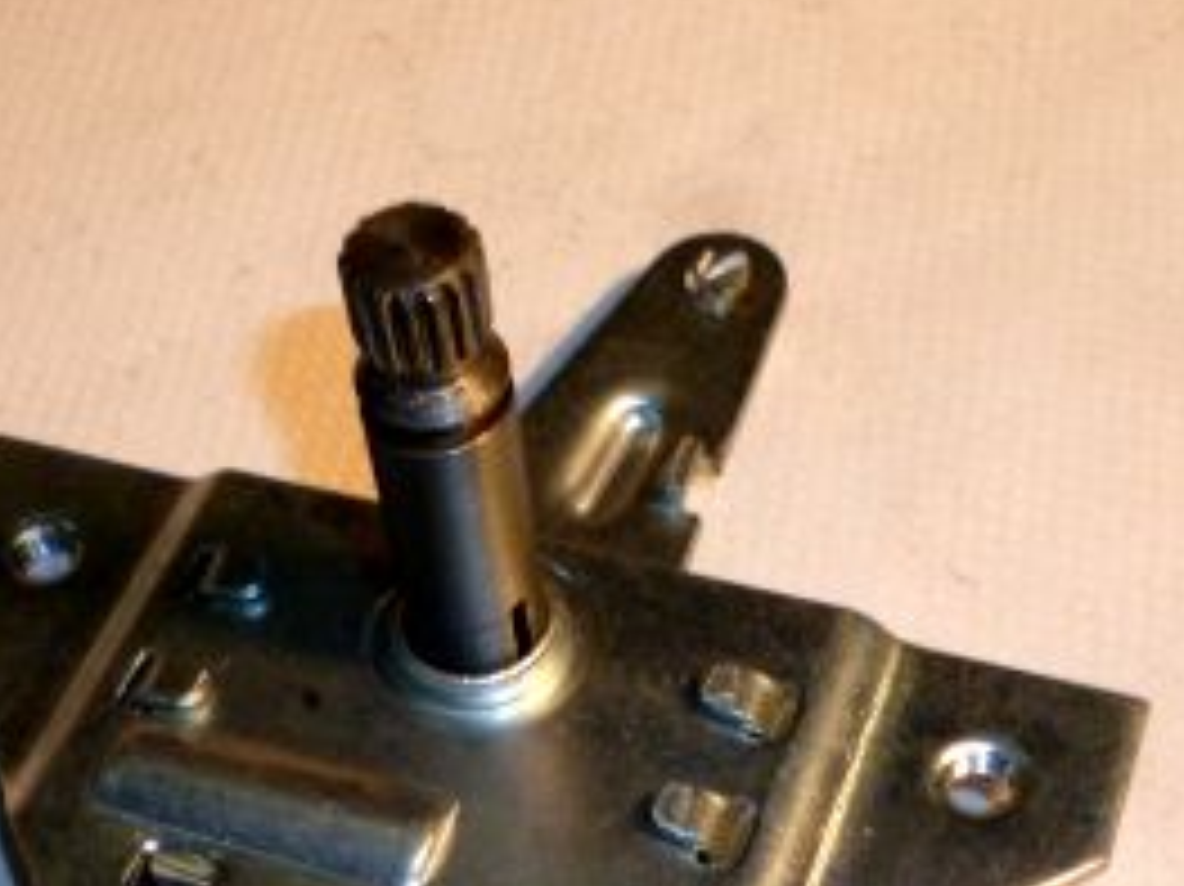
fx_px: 2188
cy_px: 760
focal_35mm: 64
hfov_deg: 30.3
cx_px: 536
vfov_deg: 22.5
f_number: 3.1
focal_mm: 5
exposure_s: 1/60
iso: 160
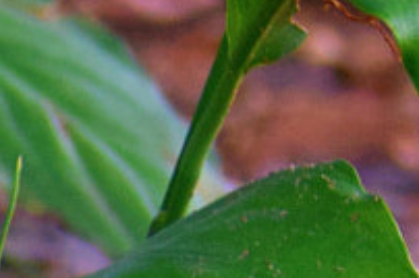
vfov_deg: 0.4
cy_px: -301
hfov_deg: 0.6
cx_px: 763
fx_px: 41508
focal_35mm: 3572
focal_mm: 300
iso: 800
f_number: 6.3
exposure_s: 1/200
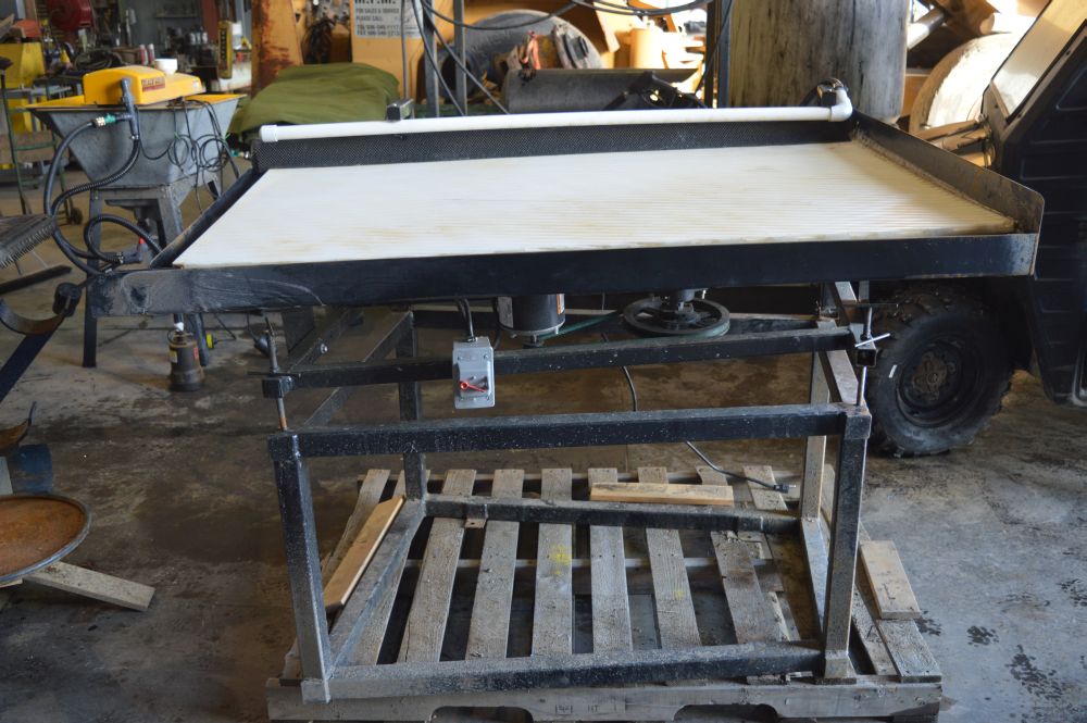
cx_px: 544
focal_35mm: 34
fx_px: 1041
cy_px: 362
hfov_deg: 55.1
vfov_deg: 38.3
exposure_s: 1/60
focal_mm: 23
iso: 400
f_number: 4
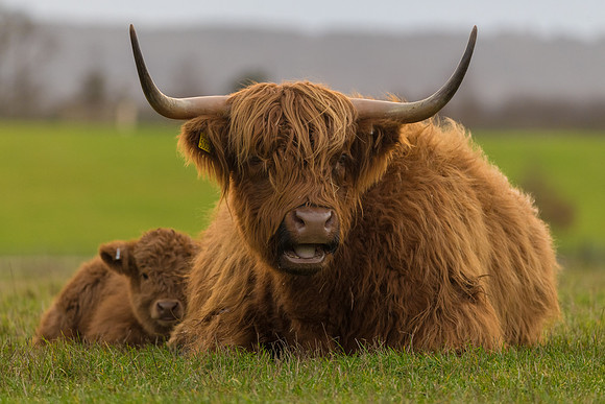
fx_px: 6553
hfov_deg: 5.3
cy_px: 179
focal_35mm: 390
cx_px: 308
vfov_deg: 3.5
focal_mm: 350
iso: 1000
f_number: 5.6
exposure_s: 1/250
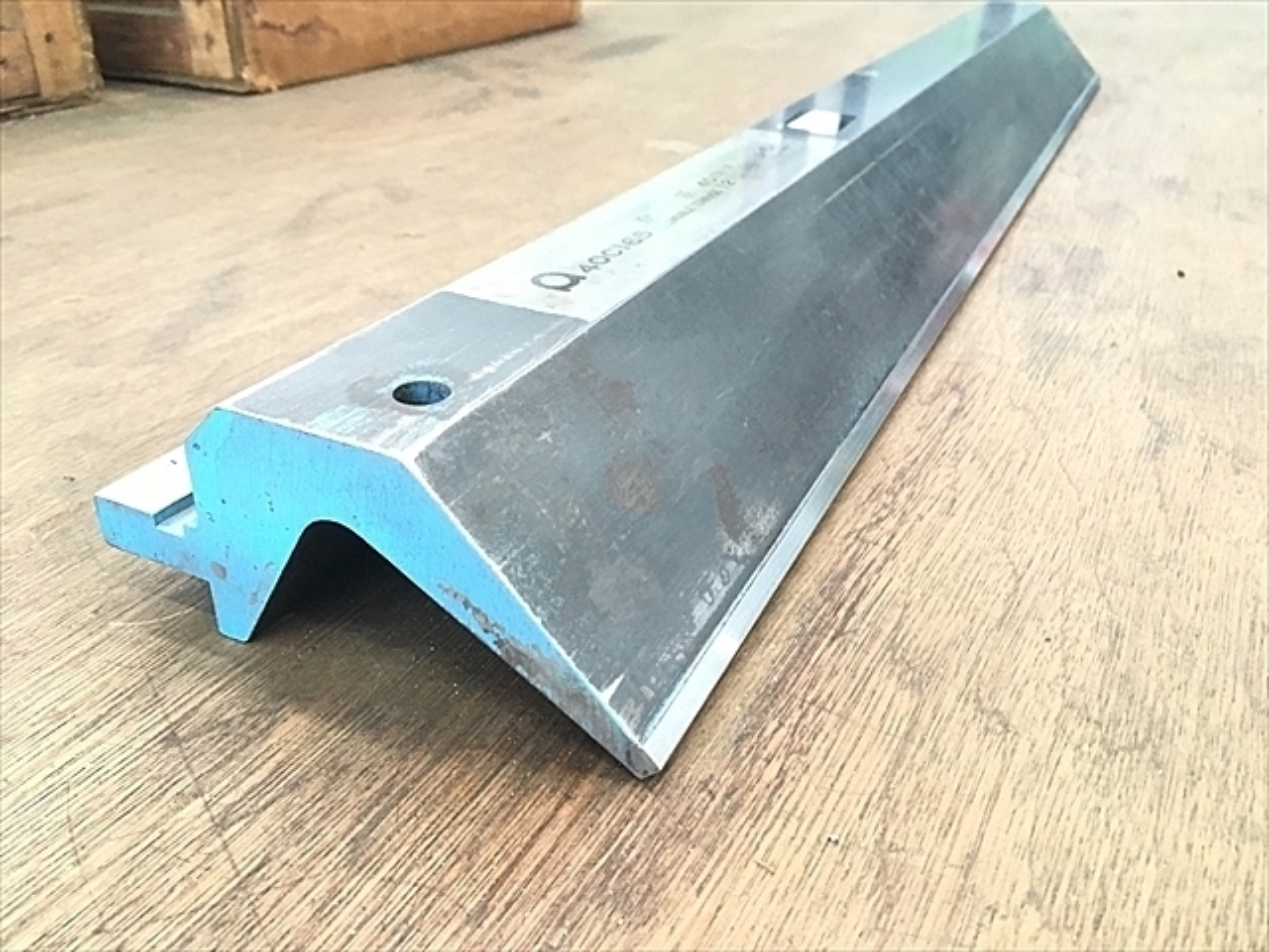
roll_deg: +1.5
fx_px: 1063
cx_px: 634
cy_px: 476
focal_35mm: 29
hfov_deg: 61.7
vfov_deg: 48.2
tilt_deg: -29.9
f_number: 2.2
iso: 250
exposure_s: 1/30
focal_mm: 4.15
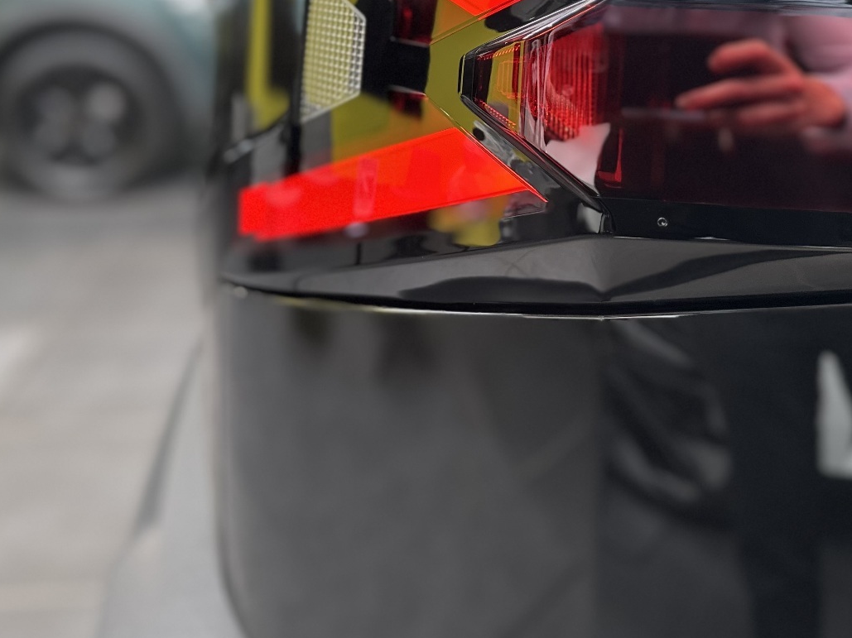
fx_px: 1033
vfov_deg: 33.1
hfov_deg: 44.7
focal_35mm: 42
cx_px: 482
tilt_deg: -9.9
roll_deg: -0.3
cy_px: 108
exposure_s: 1/121
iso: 200
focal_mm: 6.86
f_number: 1.78
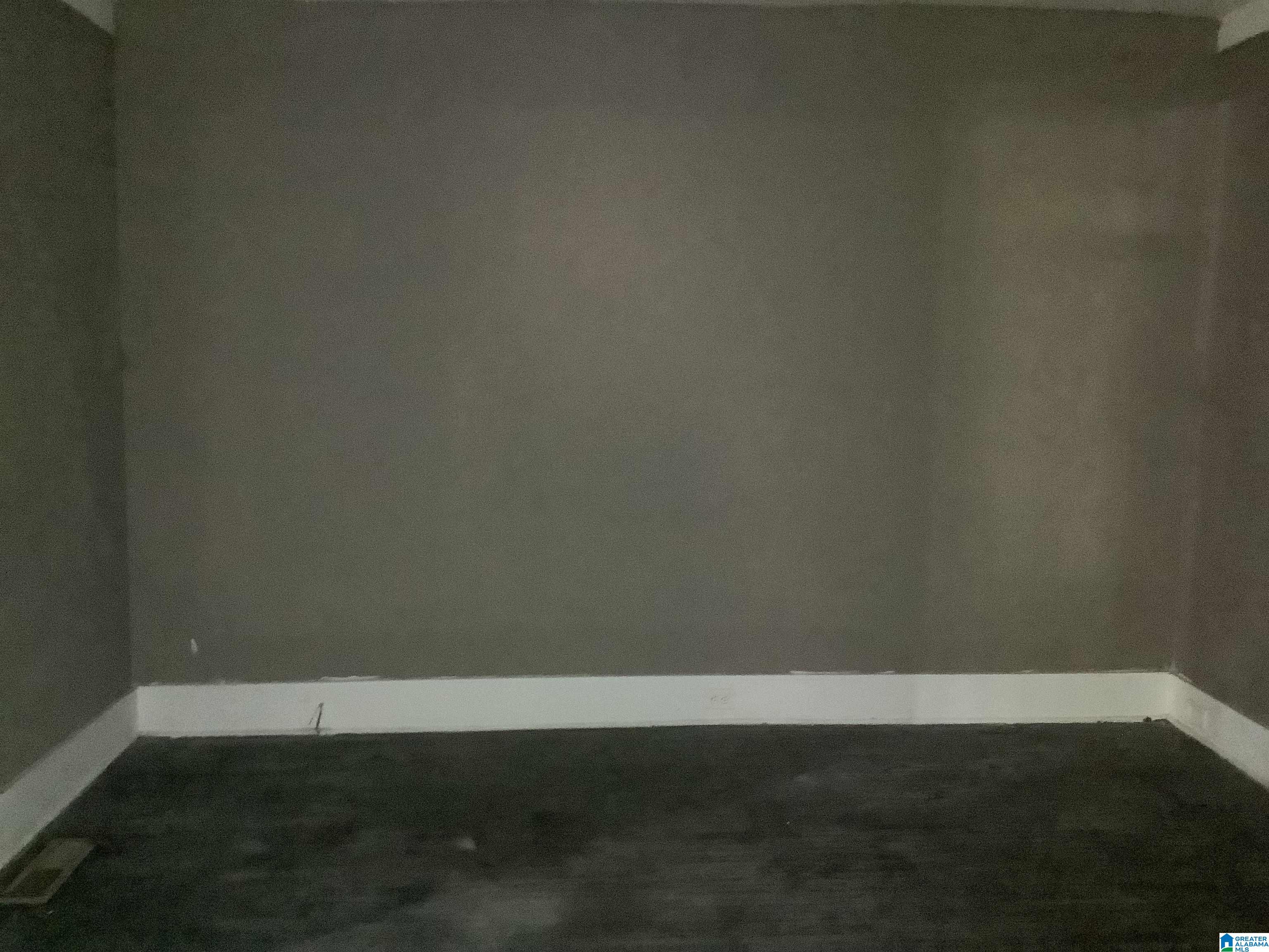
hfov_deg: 58.4
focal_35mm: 31
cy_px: 476
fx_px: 1136
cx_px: 634
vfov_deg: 45.4
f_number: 2.4
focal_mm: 3.3
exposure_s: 1/17
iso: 800
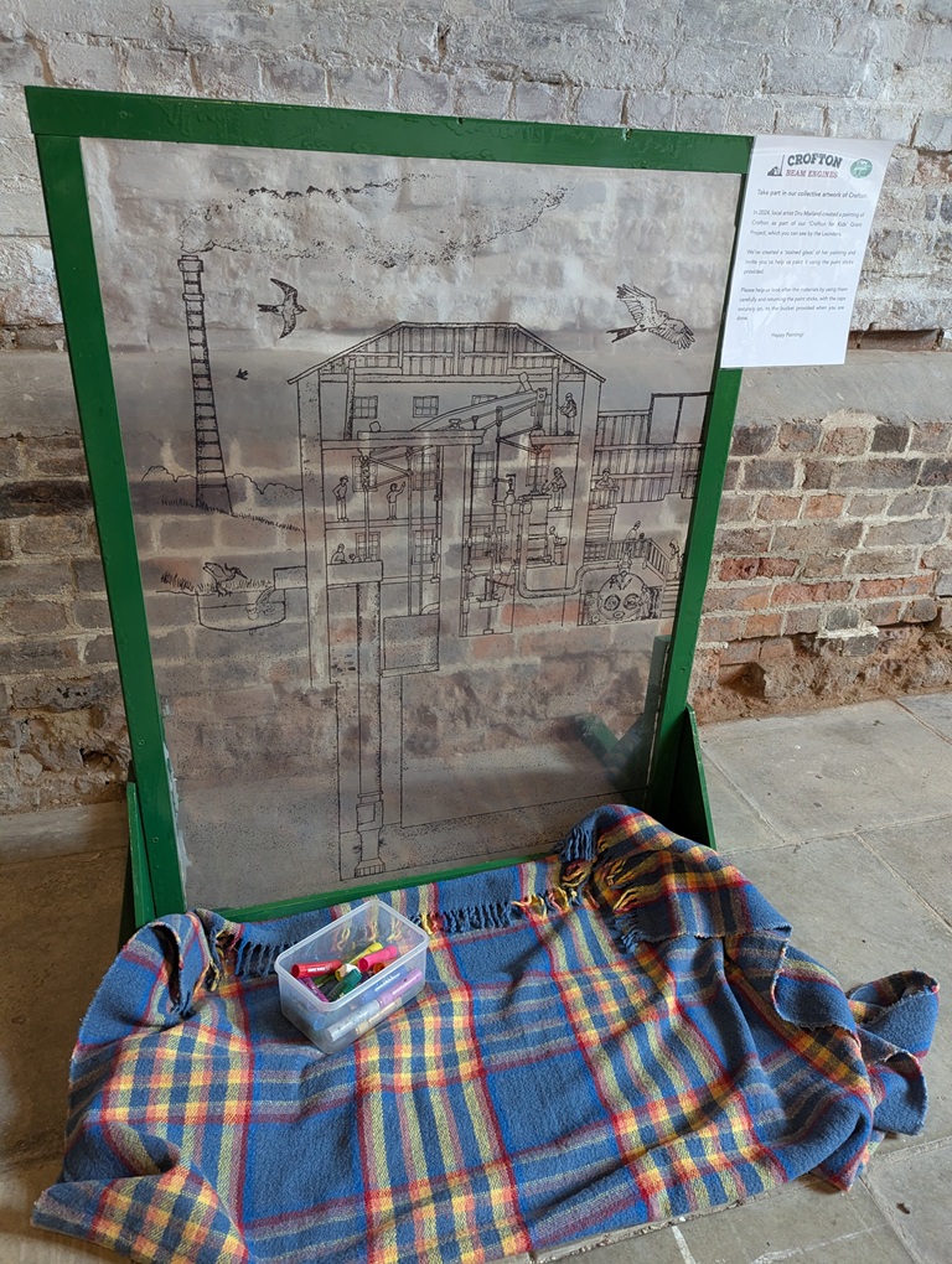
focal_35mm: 24
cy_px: 632
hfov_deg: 56.9
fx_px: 878
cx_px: 476
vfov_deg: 71.5
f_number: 1.85
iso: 494
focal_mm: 6.81
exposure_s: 1/100
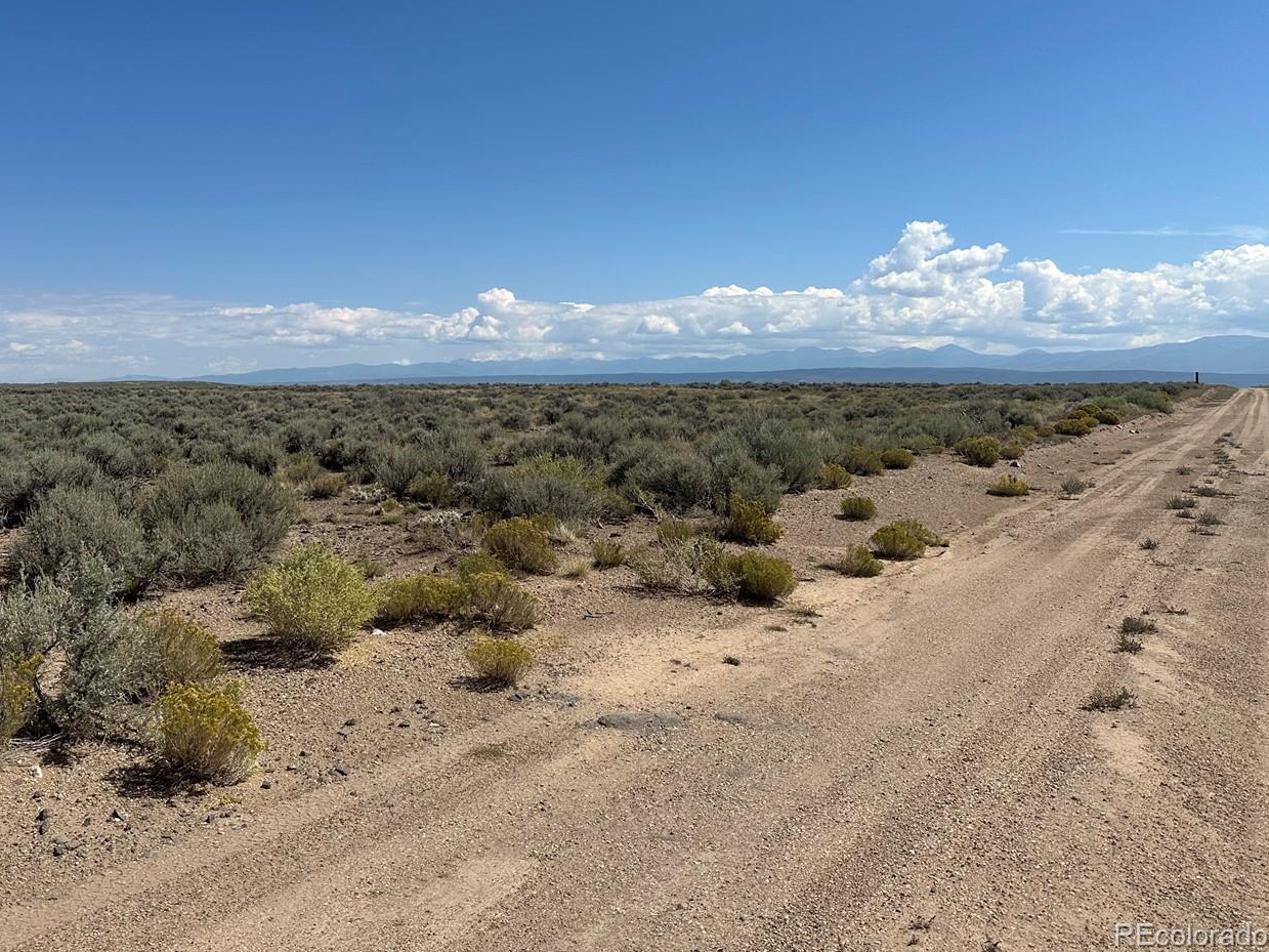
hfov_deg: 57.5
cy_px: 341
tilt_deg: +1.4
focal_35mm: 31
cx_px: 461
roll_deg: -1.1
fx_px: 1136
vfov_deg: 45.0
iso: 80
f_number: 1.78
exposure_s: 1/7042
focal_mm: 6.86
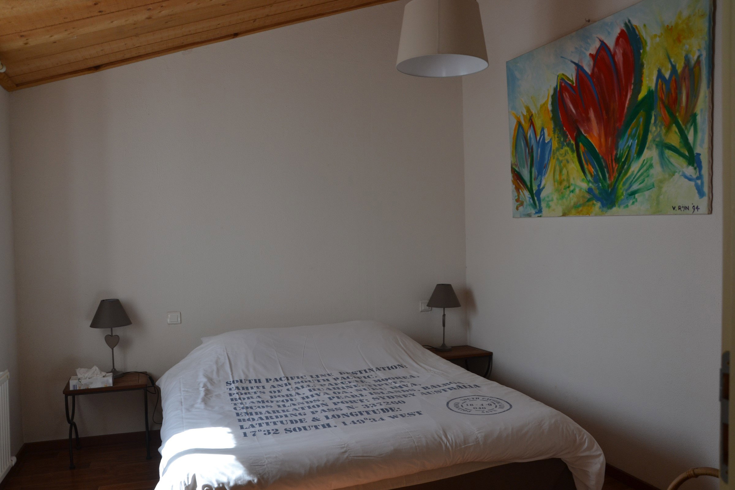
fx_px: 551
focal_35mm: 27
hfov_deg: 67.4
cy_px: 245
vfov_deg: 47.9
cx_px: 368
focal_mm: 18
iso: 280
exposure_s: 1/125
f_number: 5.6
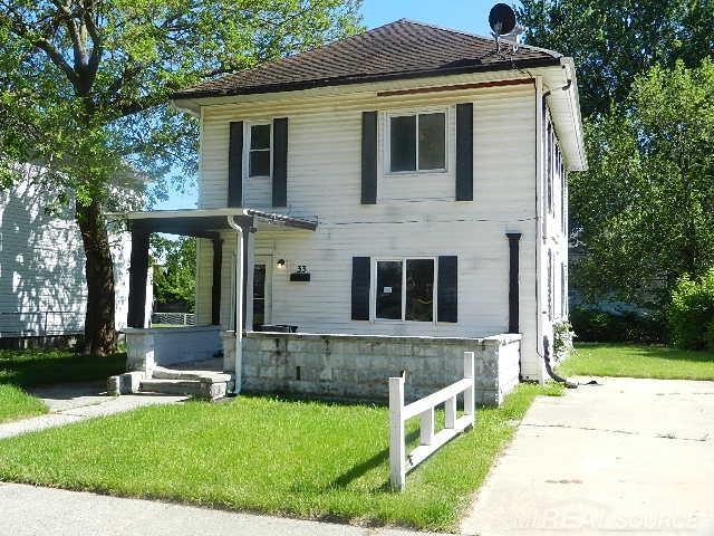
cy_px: 268
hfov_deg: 55.4
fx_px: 681
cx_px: 357
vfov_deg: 42.9
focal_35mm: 33
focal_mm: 5.9
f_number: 7.6
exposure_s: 1/800
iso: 160
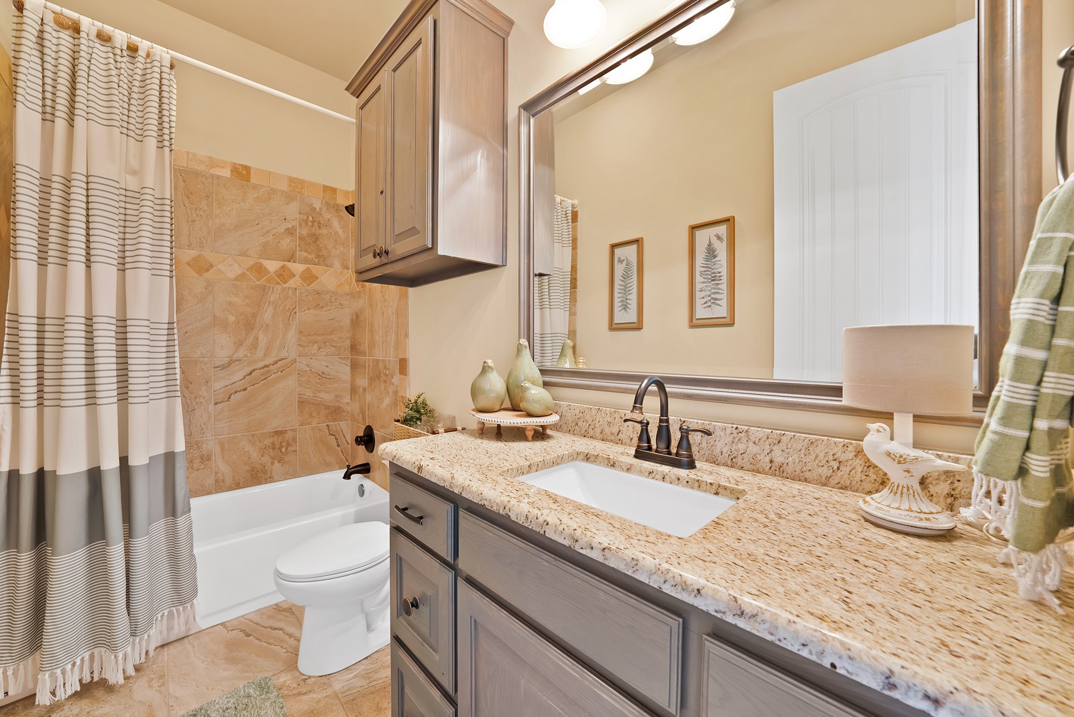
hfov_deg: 112.6
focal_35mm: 12
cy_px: 358
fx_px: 358
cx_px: 537
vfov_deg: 90.1
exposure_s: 2
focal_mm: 12
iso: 640
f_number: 9
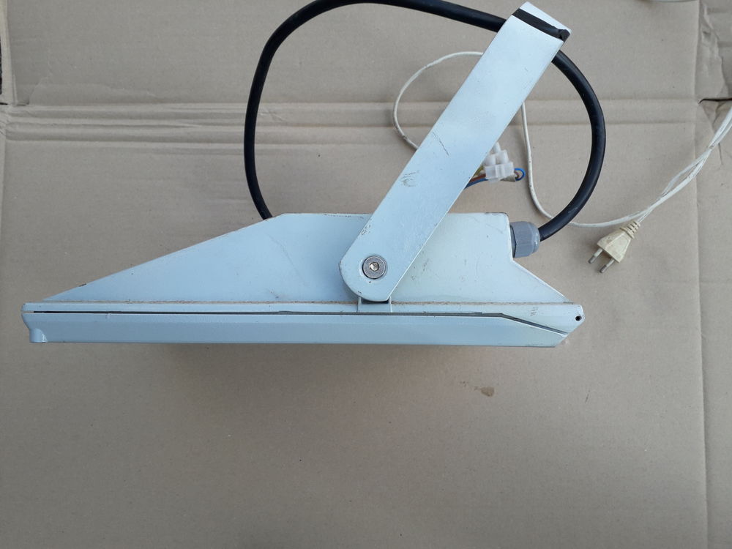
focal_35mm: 27
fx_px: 571
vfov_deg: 51.4
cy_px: 274
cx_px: 366
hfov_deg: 65.3
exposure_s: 1/302
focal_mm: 3.6
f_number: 1.9
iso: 40
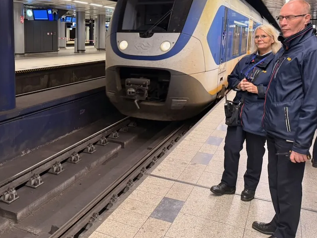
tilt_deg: -6.9
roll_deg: -0.7
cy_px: 75
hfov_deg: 50.6
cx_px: 112
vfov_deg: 39.1
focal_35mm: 36
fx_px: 330
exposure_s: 1/50
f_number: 1.78
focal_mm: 6.76
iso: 160
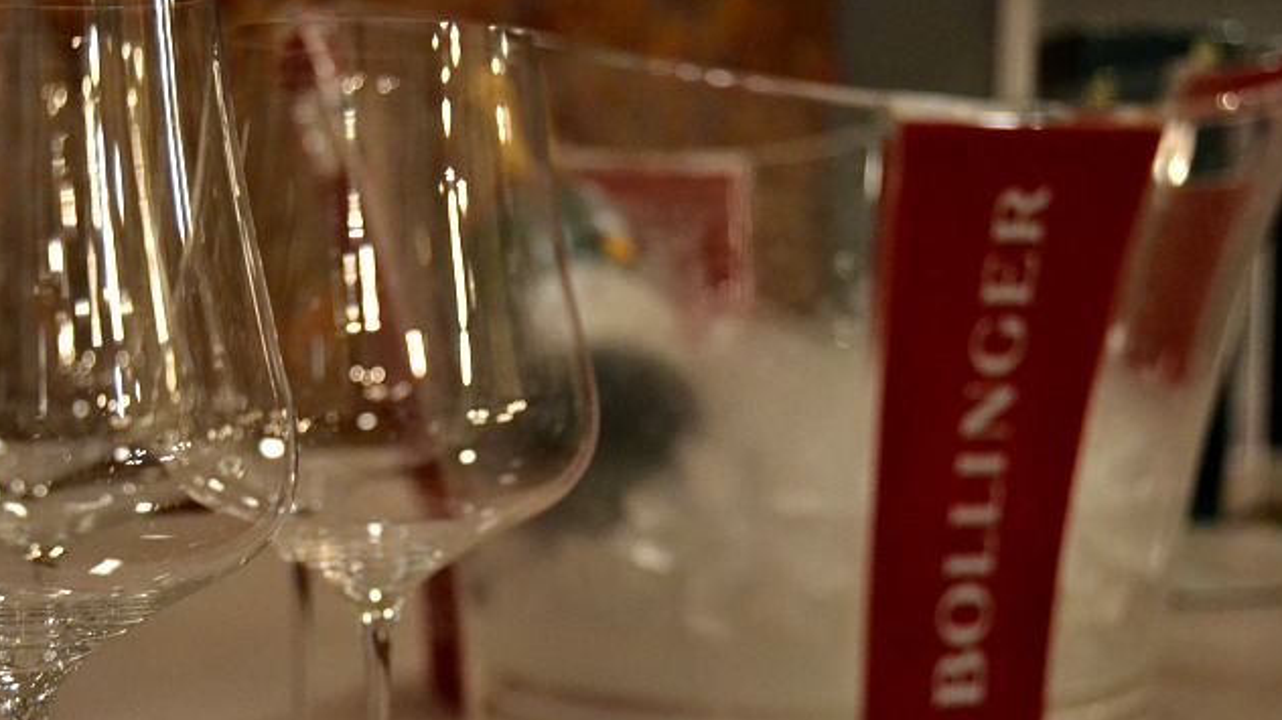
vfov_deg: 19.5
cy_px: 421
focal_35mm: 62
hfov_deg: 34.0
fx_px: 2095
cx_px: 594
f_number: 4.2
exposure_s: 1/50
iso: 3200
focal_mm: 31
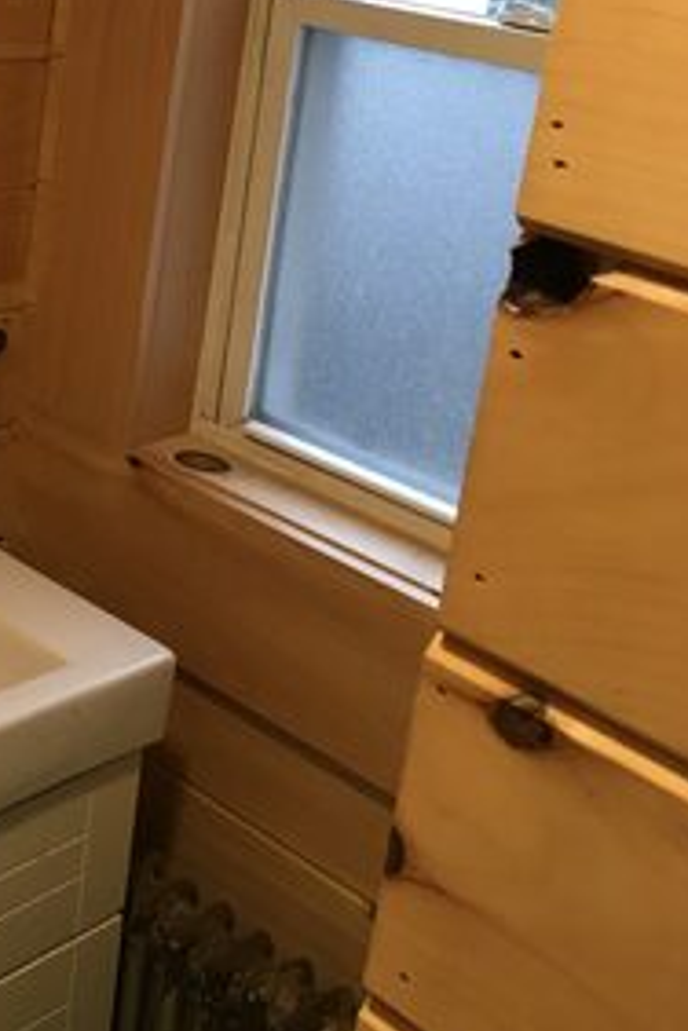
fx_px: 1634
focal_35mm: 57
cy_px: 192
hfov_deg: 22.7
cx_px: -22
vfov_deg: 33.9
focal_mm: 4.15
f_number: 2.2
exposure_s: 1/30
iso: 40
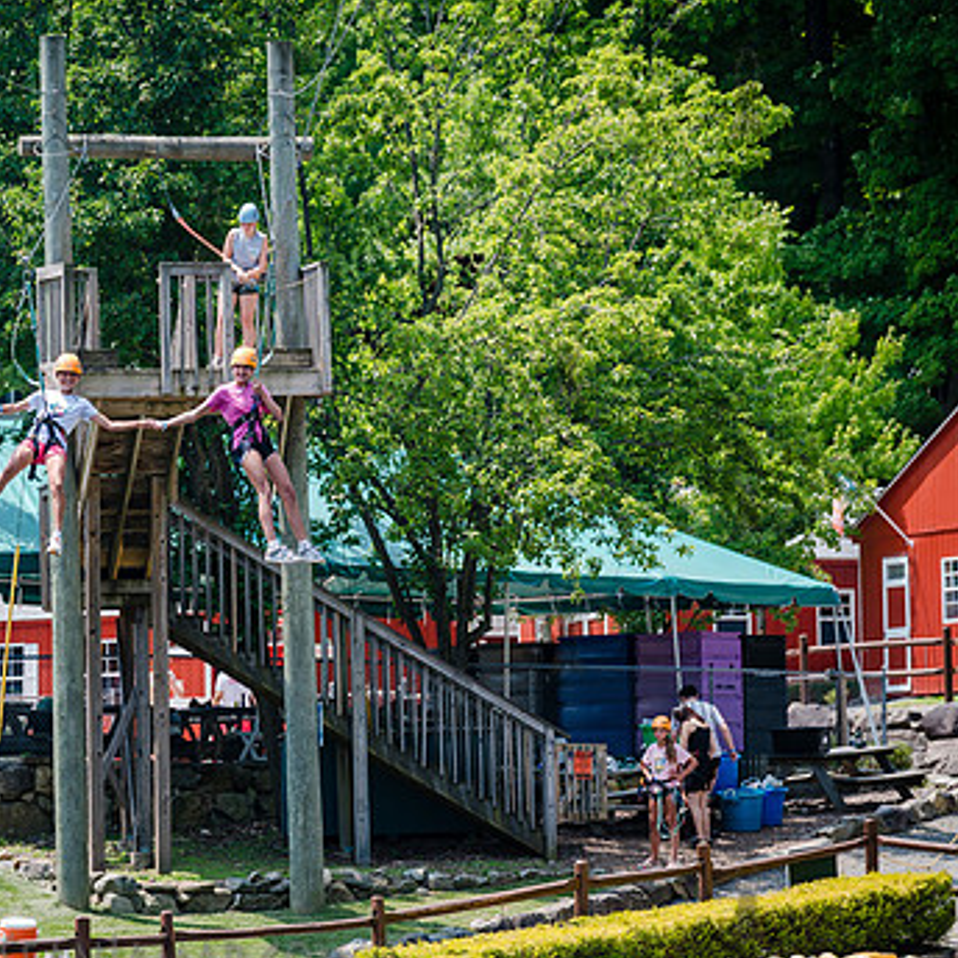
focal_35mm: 215
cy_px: 493
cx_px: 206
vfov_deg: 8.1
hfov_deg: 8.1
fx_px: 6732
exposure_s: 1/250
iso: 100
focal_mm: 150
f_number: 4.5
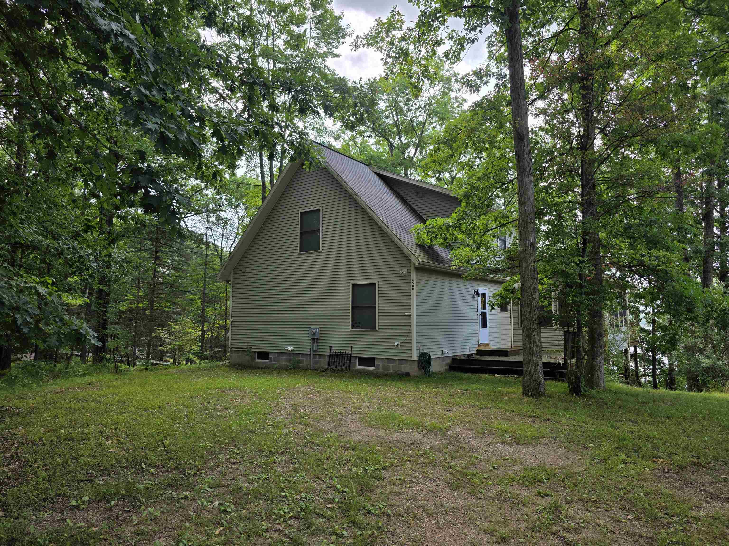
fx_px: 484
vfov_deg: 58.9
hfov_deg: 73.9
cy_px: 273
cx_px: 364
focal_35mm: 23
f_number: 1.7
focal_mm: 6.3
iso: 80
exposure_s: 1/1946
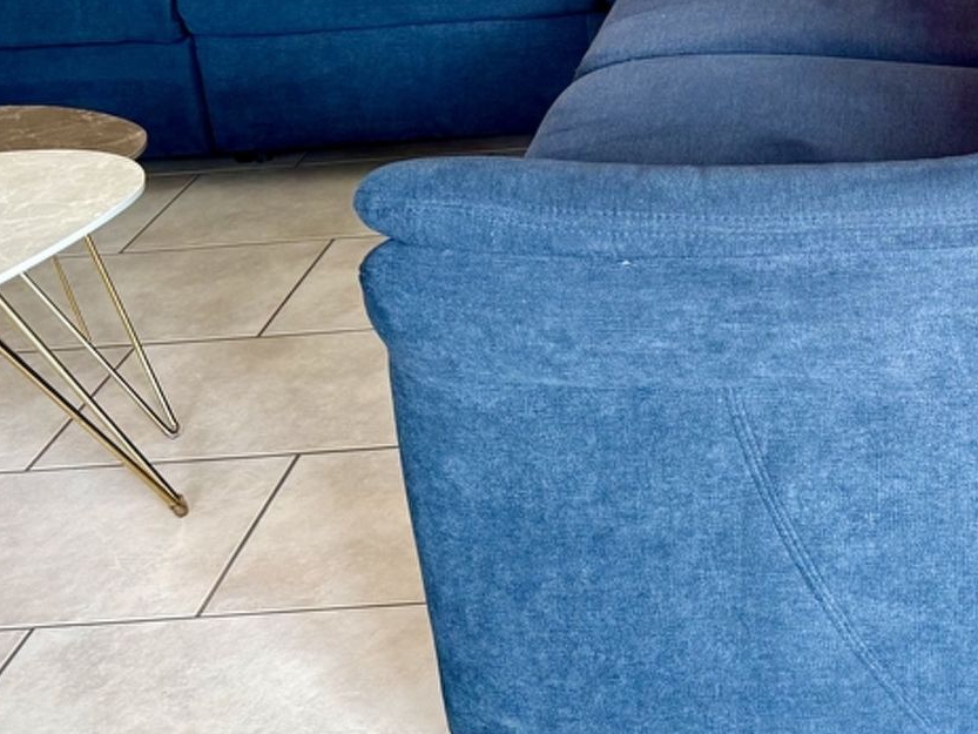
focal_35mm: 59
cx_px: 962
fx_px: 1667
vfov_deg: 23.4
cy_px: -65
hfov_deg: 30.5
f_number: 1.78
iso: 200
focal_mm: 6.76
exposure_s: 1/50
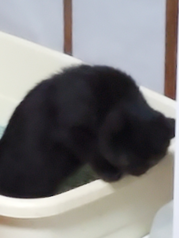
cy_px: 119
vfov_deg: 67.3
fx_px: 179
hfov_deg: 53.1
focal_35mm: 26
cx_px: 90
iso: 800
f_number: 2.4
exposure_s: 1/50
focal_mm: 4.3
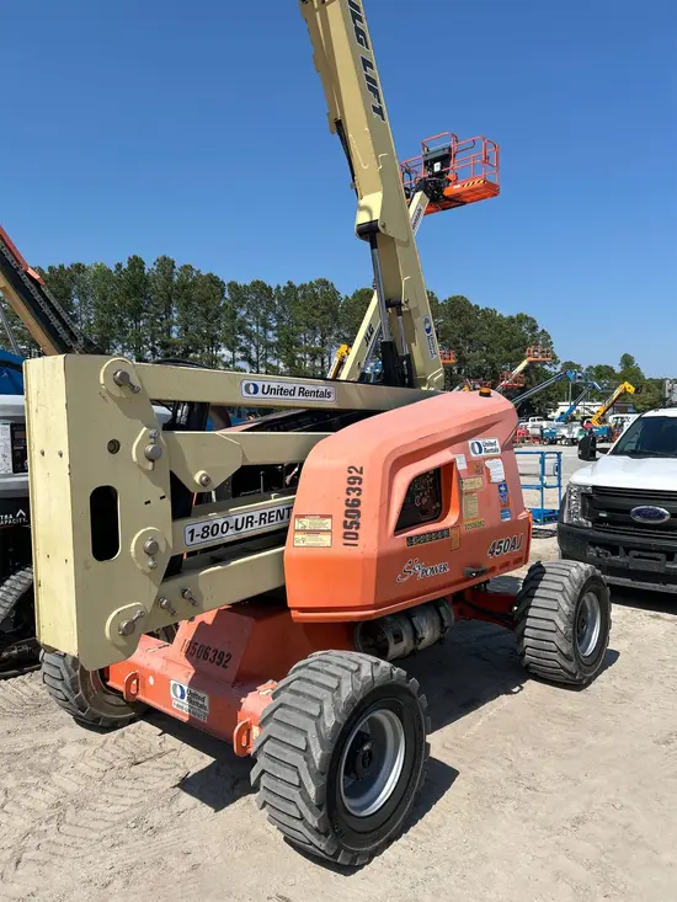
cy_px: 451
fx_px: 678
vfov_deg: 67.3
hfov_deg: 53.1
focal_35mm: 26
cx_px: 338
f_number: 1.5
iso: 50
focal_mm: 5.7
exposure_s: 1/4630
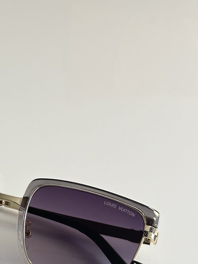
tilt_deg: -50.5
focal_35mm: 110
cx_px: 4
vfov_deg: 17.6
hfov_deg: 13.3
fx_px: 839
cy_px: 235
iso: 80
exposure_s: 1/66
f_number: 1.78
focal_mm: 6.86
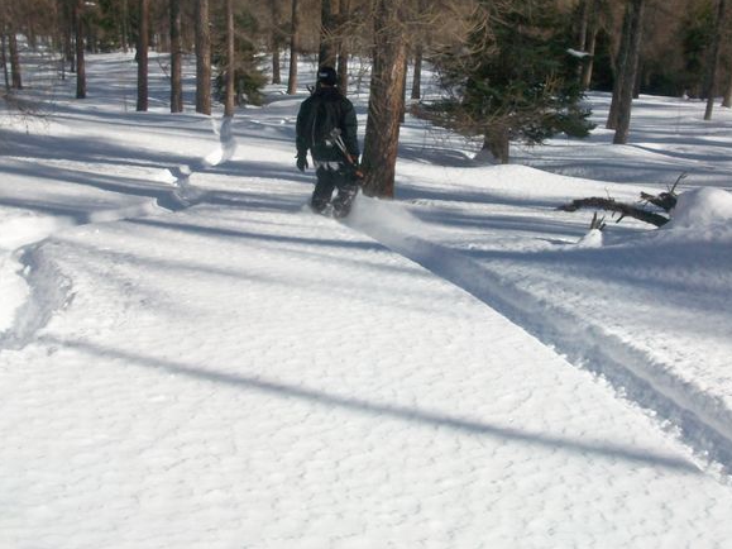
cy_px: 171
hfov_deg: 40.3
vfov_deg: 30.6
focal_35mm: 47
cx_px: 422
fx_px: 994
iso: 80
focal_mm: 5.7
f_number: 5.5
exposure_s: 1/800
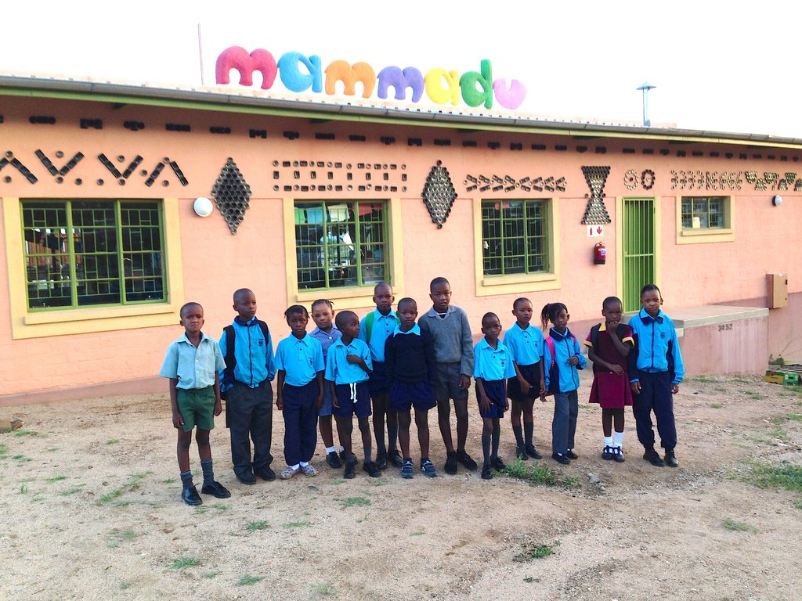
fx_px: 765
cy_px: 300
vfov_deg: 42.9
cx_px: 401
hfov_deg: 55.4
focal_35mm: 33
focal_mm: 4.12
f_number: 2.4
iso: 64
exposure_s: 1/60
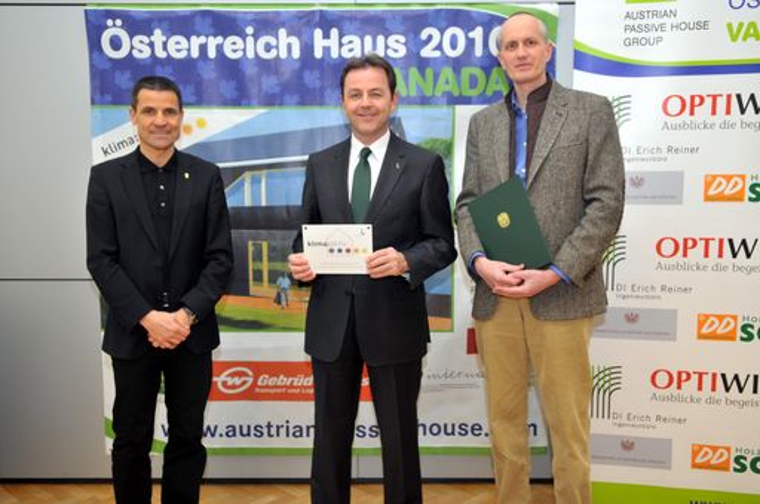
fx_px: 759
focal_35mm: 36
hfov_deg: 53.2
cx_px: 380
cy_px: 252
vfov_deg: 36.8
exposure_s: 1/60
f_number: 2.8
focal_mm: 24
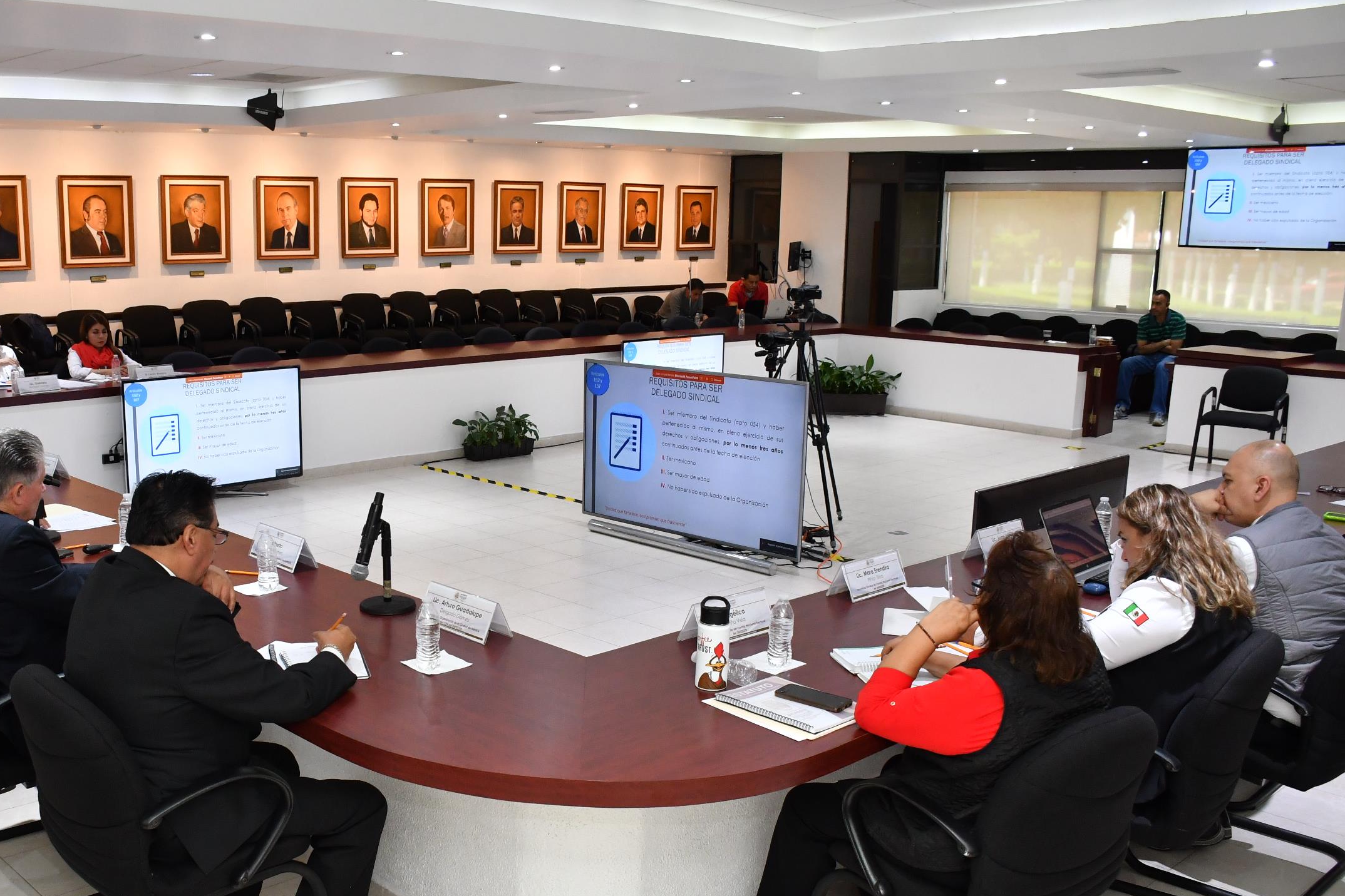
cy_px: 559
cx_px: 485
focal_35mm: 35
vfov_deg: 37.6
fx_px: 1308
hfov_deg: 53.7
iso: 1250
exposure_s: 1/100
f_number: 5.6
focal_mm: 18
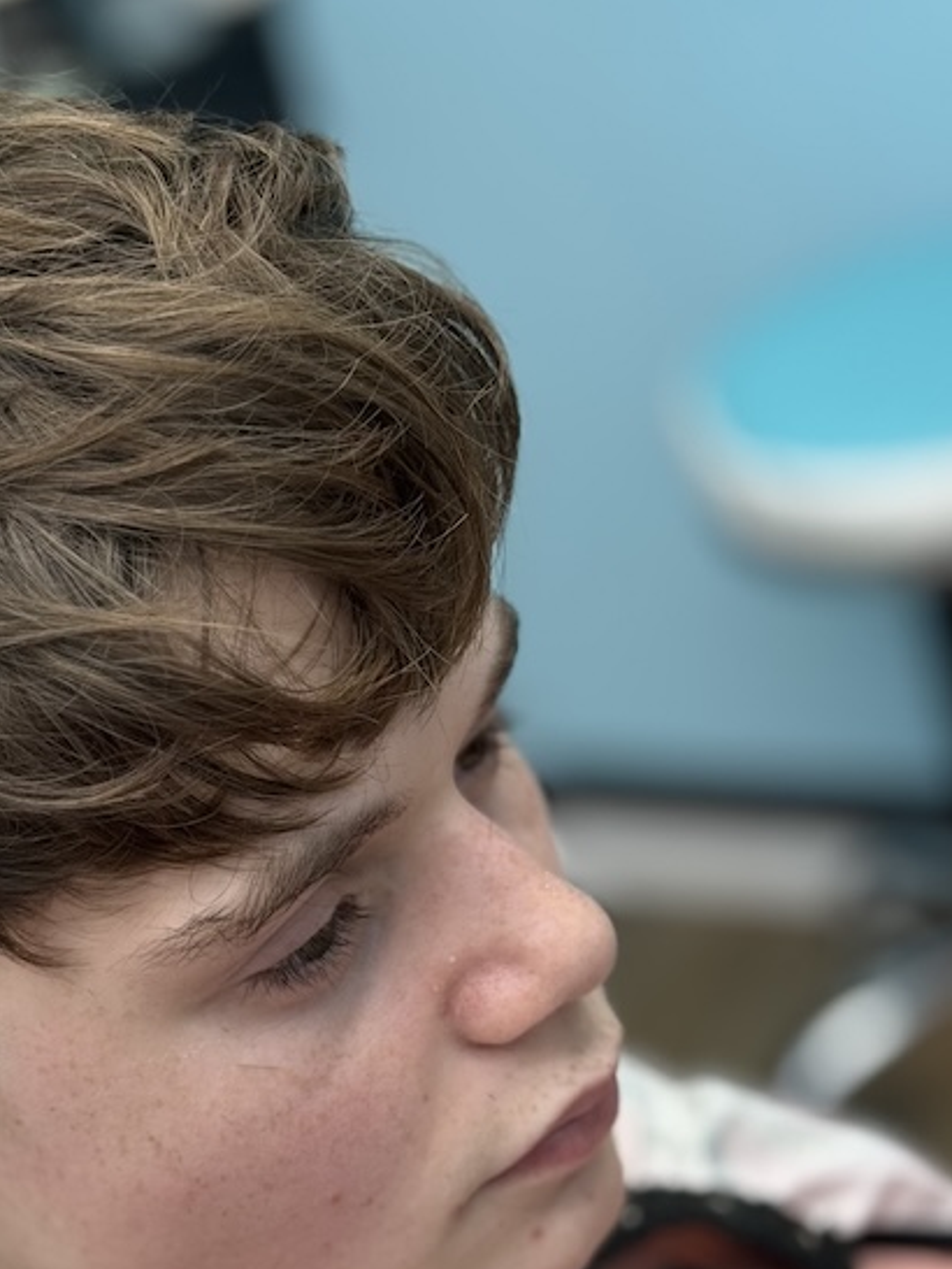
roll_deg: +20.6
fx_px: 3298
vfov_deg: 21.7
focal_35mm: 90
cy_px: 723
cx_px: 109
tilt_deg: -27.2
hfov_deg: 16.2
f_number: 1.78
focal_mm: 6.86
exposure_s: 1/100
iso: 80
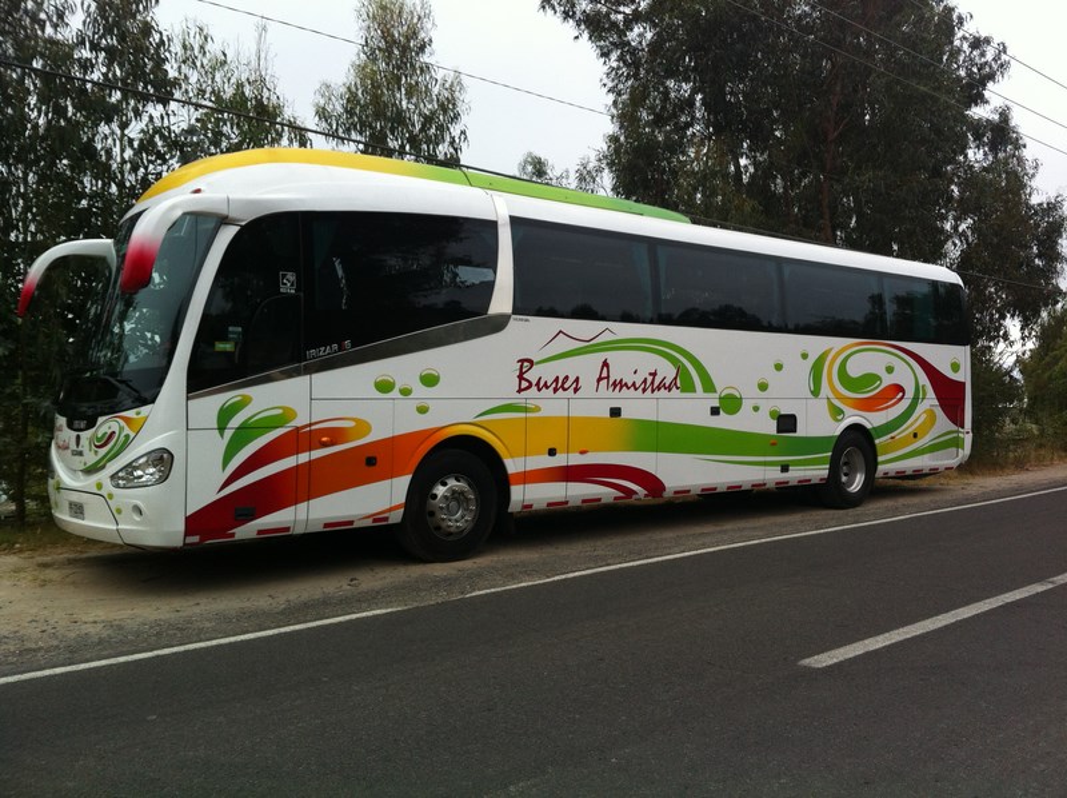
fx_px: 1078
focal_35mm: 35
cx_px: 534
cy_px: 399
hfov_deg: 52.7
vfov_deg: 40.6
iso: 80
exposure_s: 1/511
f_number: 2.8
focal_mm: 3.85
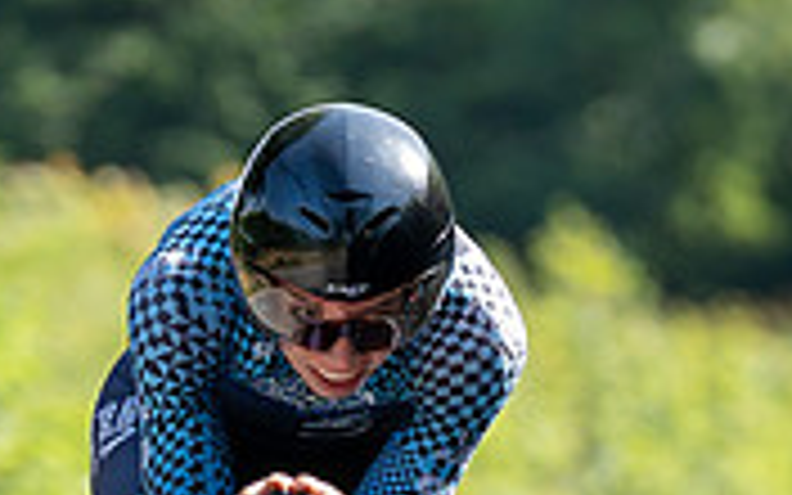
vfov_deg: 1.0
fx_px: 27563
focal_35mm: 1277
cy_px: 972
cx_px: 367
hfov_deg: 1.6
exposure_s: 1/1000
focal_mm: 200
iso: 320
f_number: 3.5
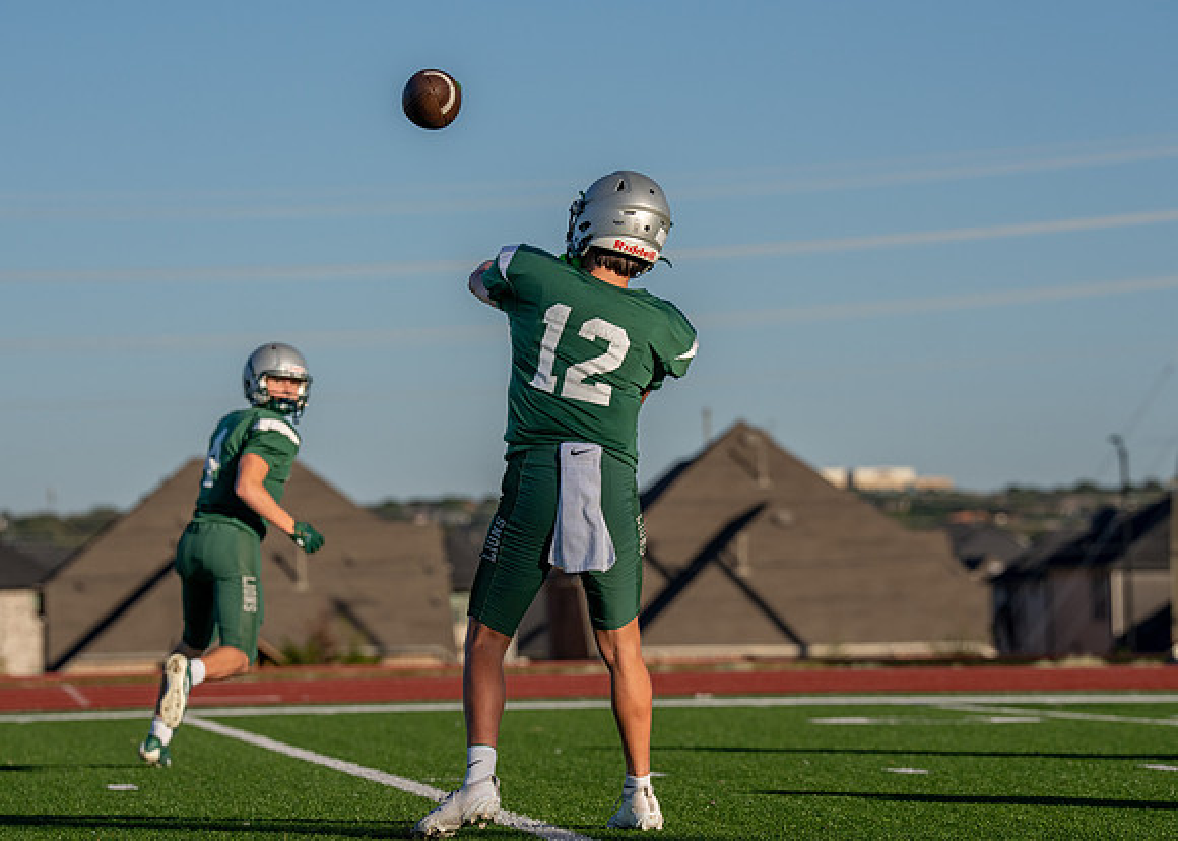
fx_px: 6402
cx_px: 558
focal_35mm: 191
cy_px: 359
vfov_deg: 7.5
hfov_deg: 10.5
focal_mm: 149
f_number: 4.5
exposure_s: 1/4000
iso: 320
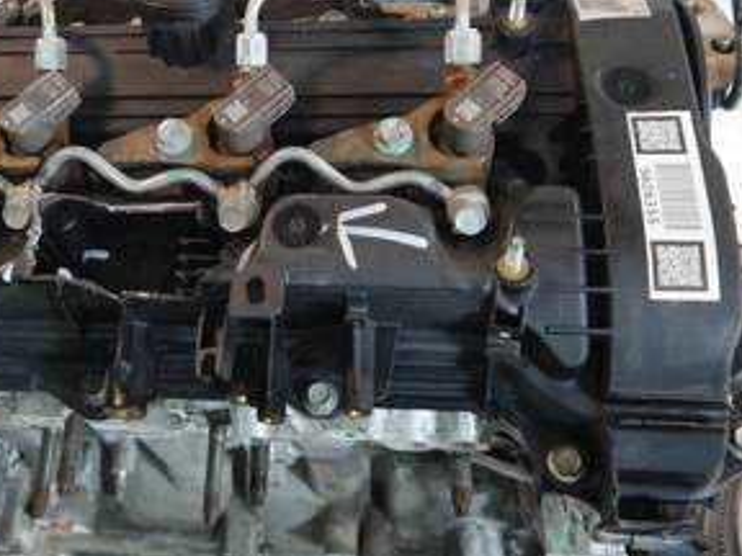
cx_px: 209
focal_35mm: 50
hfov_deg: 37.5
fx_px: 1072
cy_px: 131
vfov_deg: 28.6
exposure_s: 1/60
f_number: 3.5
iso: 500
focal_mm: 15
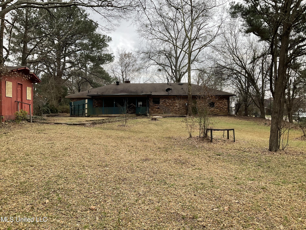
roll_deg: -0.1
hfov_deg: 61.7
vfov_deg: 48.2
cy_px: 115
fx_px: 256
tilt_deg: -2.1
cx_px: 153
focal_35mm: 29
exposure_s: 1/316
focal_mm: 3
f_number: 1.8
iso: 16
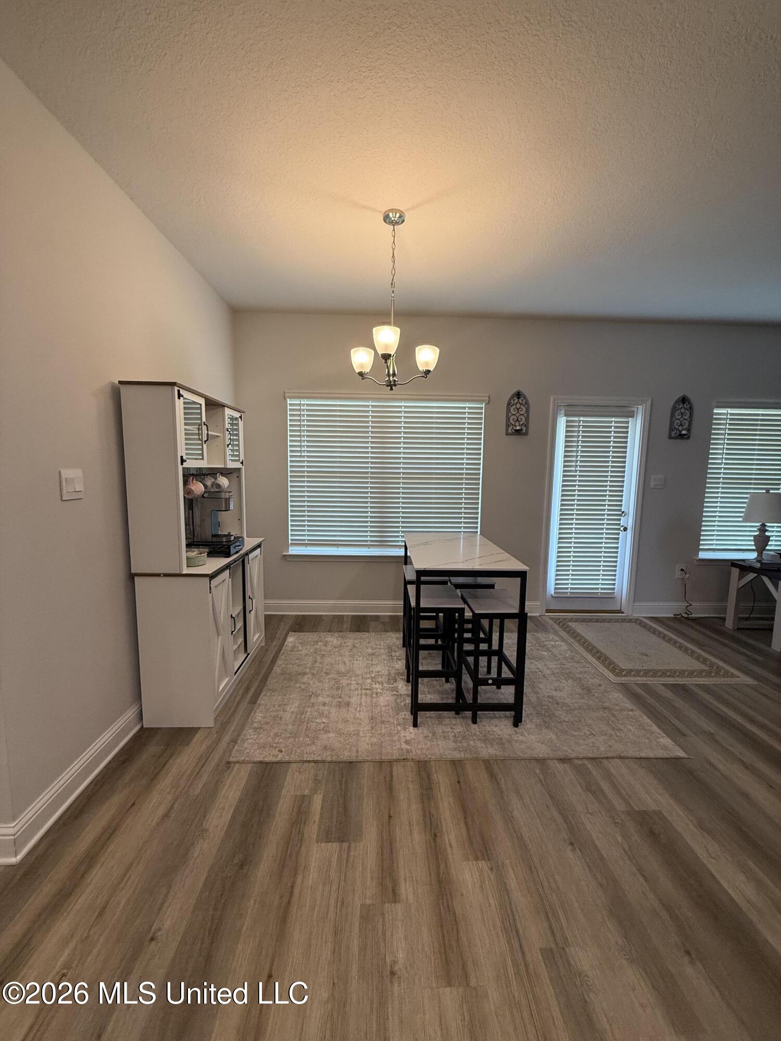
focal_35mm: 14
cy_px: 520
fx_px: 421
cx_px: 390
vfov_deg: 102.1
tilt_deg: -5.9
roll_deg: -0.3
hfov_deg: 85.7
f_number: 2.2
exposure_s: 1/120
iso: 250
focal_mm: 2.22
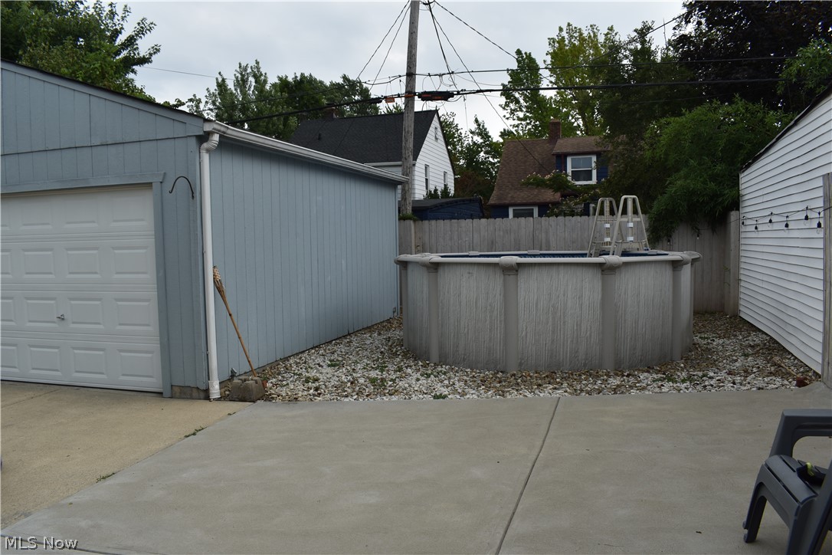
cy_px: 278
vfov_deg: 47.9
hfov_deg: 67.4
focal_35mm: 27
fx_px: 624
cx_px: 416
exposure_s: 1/250
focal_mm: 18
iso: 100
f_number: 8
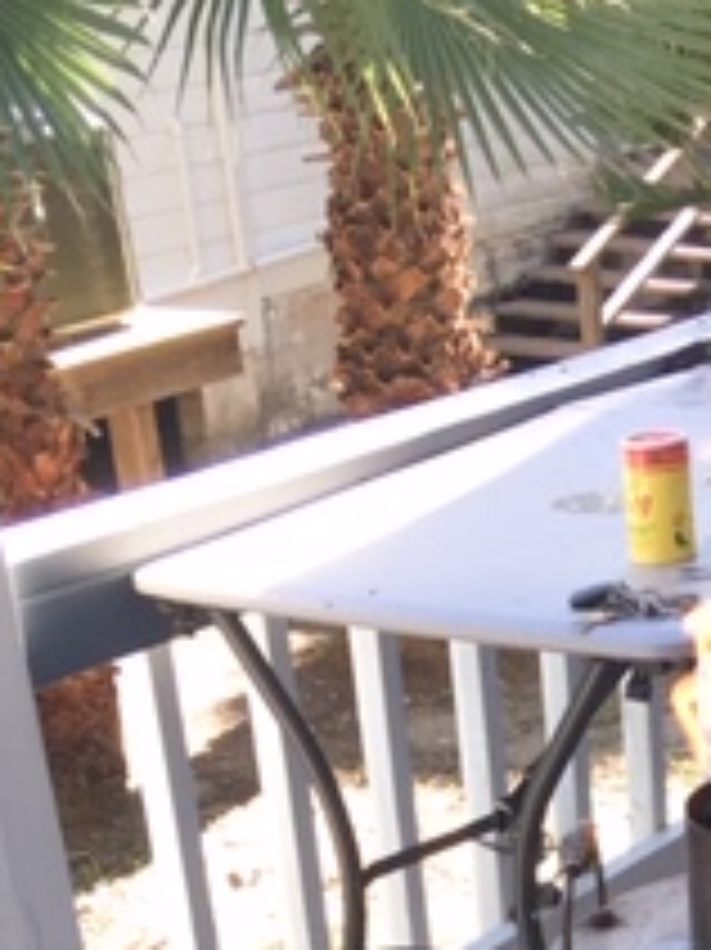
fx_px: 2412
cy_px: 1274
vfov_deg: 20.2
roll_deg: +2.4
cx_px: 688
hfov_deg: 16.5
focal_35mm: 88
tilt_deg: -30.7
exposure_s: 1/120
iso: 25
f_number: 2.2
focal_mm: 4.15
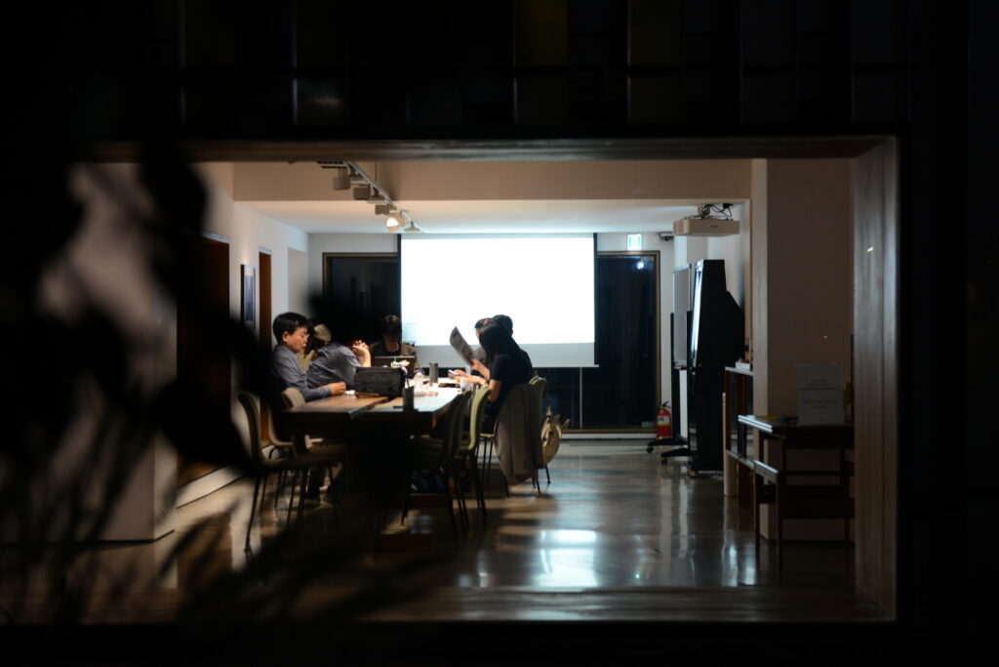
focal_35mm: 70
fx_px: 1943
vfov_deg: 19.5
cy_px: 334
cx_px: 500
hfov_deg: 28.8
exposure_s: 1/40
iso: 800
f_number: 2.8
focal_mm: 70
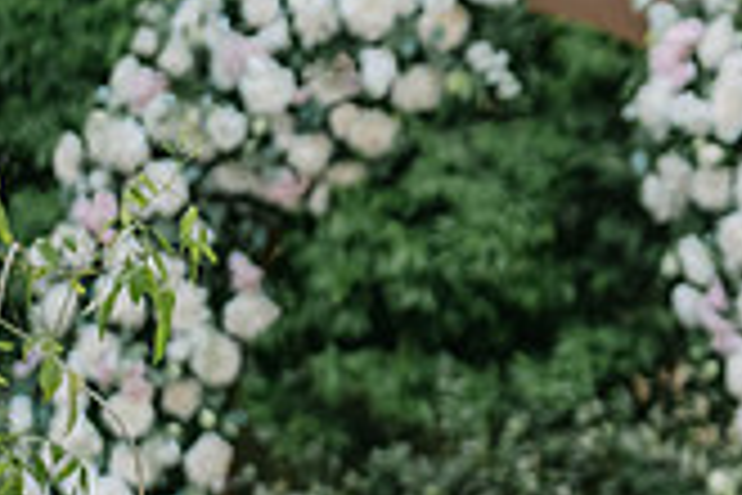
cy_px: 704
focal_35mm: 263
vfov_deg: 5.2
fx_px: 5420
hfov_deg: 7.7
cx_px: 1048
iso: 320
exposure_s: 1/950
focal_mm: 50
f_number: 2.8
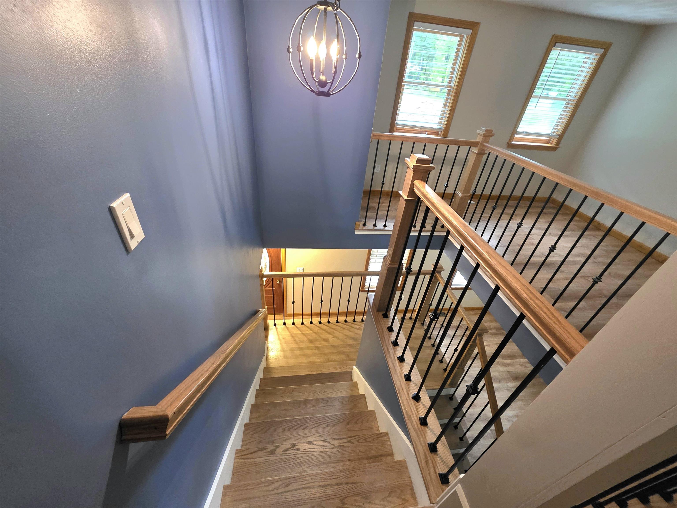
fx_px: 254
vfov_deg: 89.9
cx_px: 338
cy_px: 254
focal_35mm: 13
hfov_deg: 106.2
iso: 800
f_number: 1.9
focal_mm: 2.2
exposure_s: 1/60.2
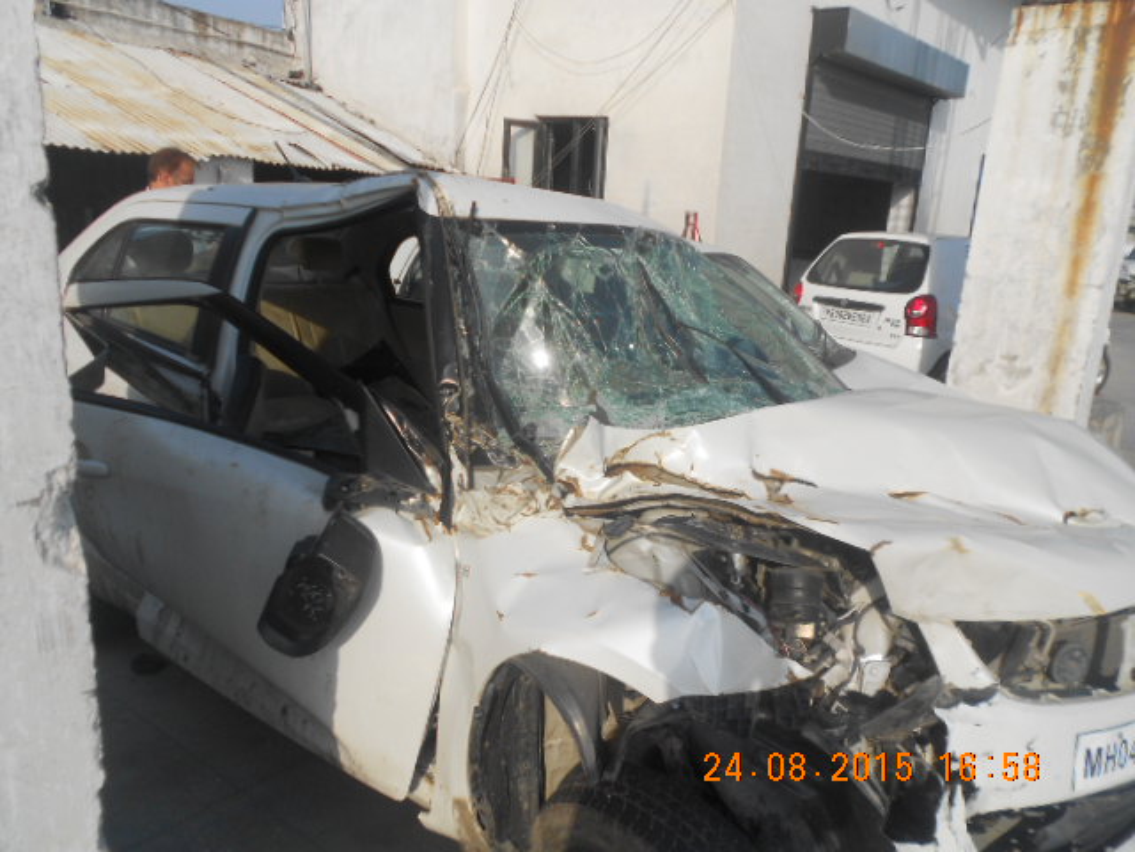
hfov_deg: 67.3
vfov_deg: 53.1
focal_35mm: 26
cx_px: 568
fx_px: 852
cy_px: 426
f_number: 3.2
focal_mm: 4.6
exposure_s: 1/1250
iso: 80
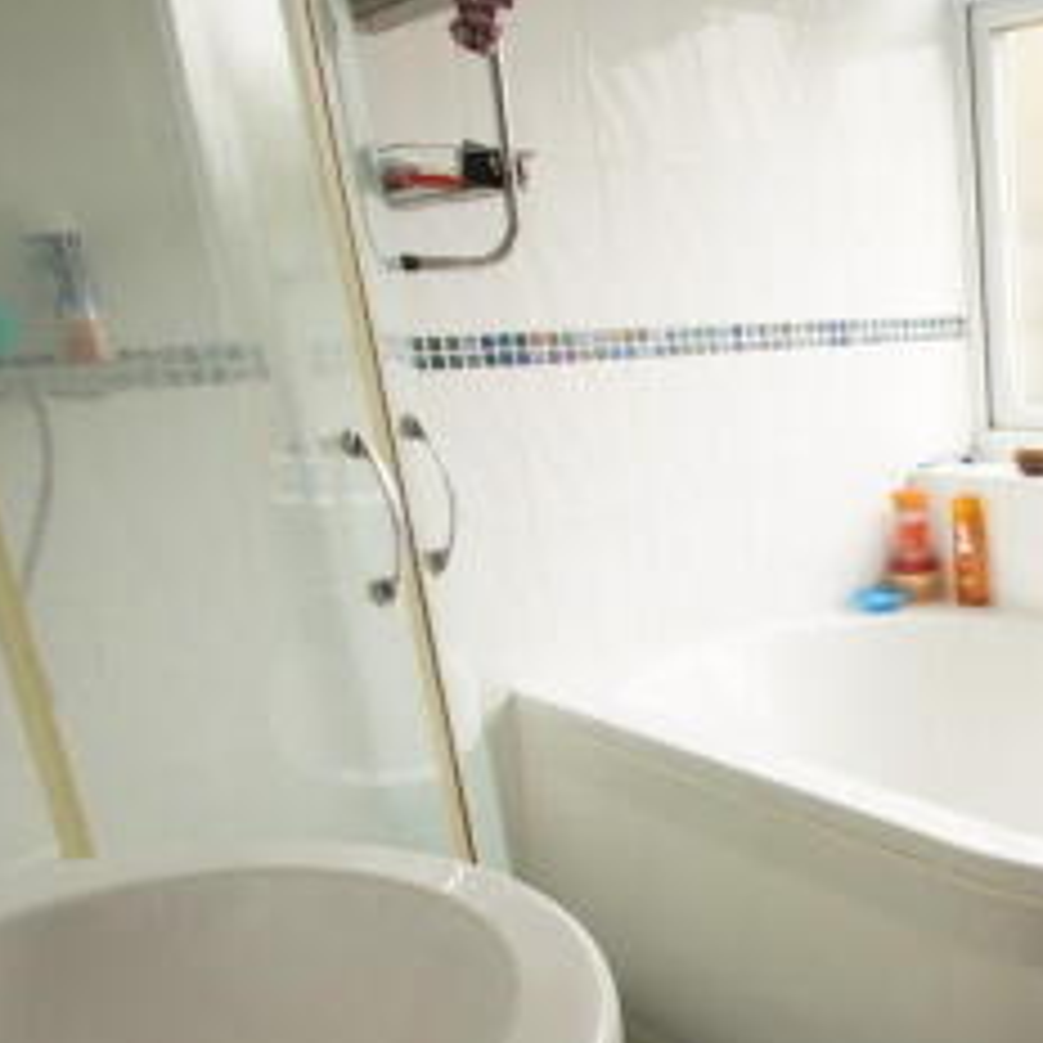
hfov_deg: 39.3
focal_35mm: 36
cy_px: 724
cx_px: 1097
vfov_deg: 45.1
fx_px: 1227
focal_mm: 10
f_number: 8
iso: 200
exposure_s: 1/10
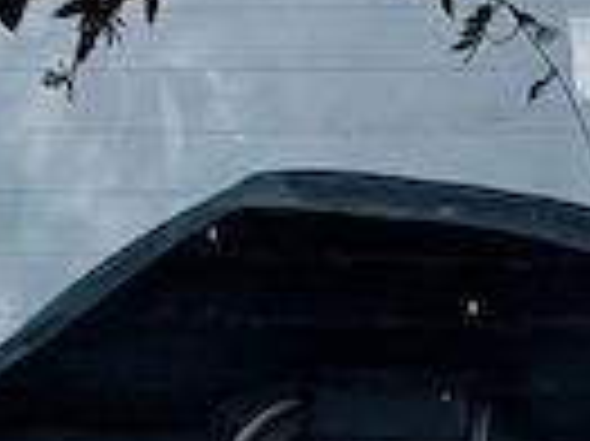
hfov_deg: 11.1
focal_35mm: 176
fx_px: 2997
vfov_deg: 8.0
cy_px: 936
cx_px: 622
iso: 200
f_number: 1.8
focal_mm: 5.54
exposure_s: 1/50
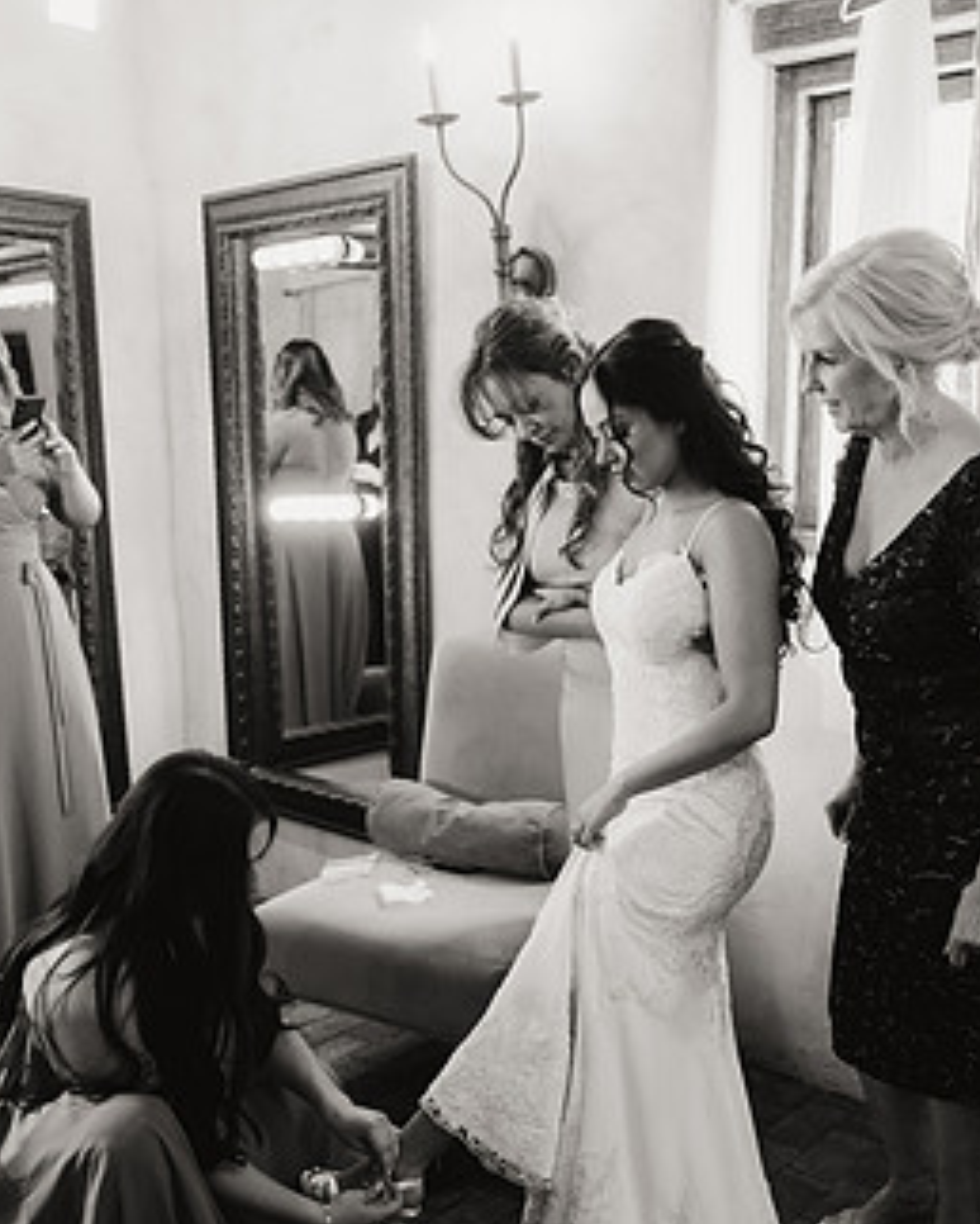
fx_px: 1376
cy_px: 696
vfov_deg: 47.8
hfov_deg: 39.2
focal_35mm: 38
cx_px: 511
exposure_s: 1/200
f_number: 2.8
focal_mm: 29
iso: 2500
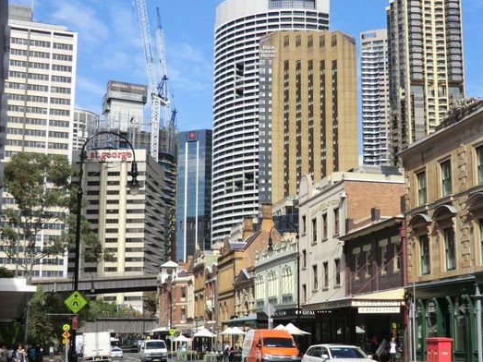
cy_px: 226
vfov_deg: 27.9
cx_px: 337
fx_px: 725
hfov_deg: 36.3
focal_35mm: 52
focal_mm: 6.1
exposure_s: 1/800
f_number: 3.6
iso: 80
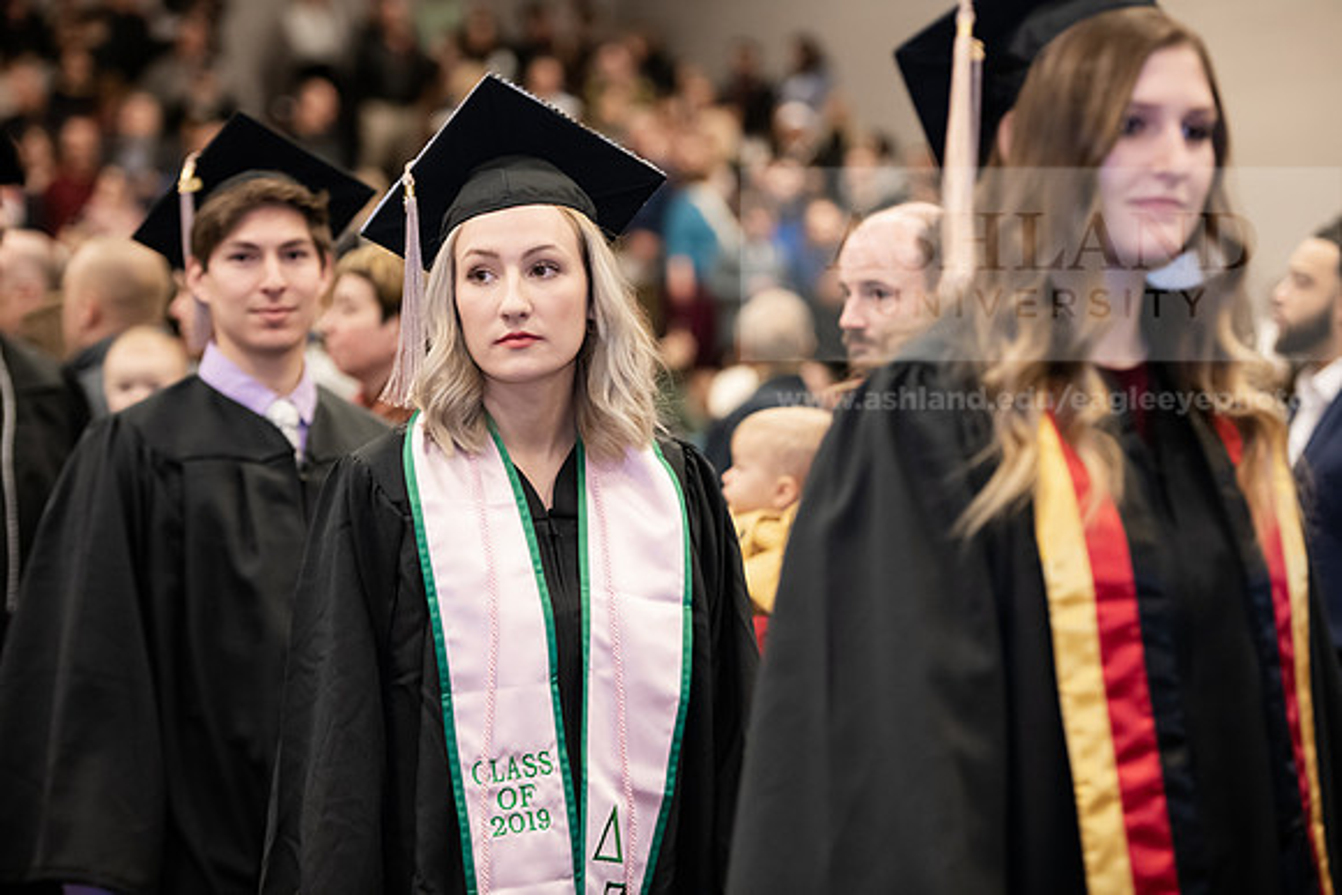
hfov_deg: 18.6
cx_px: 671
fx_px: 4101
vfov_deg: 12.5
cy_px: 448
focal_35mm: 110
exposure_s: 1/200
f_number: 3.2
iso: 2000
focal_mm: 110
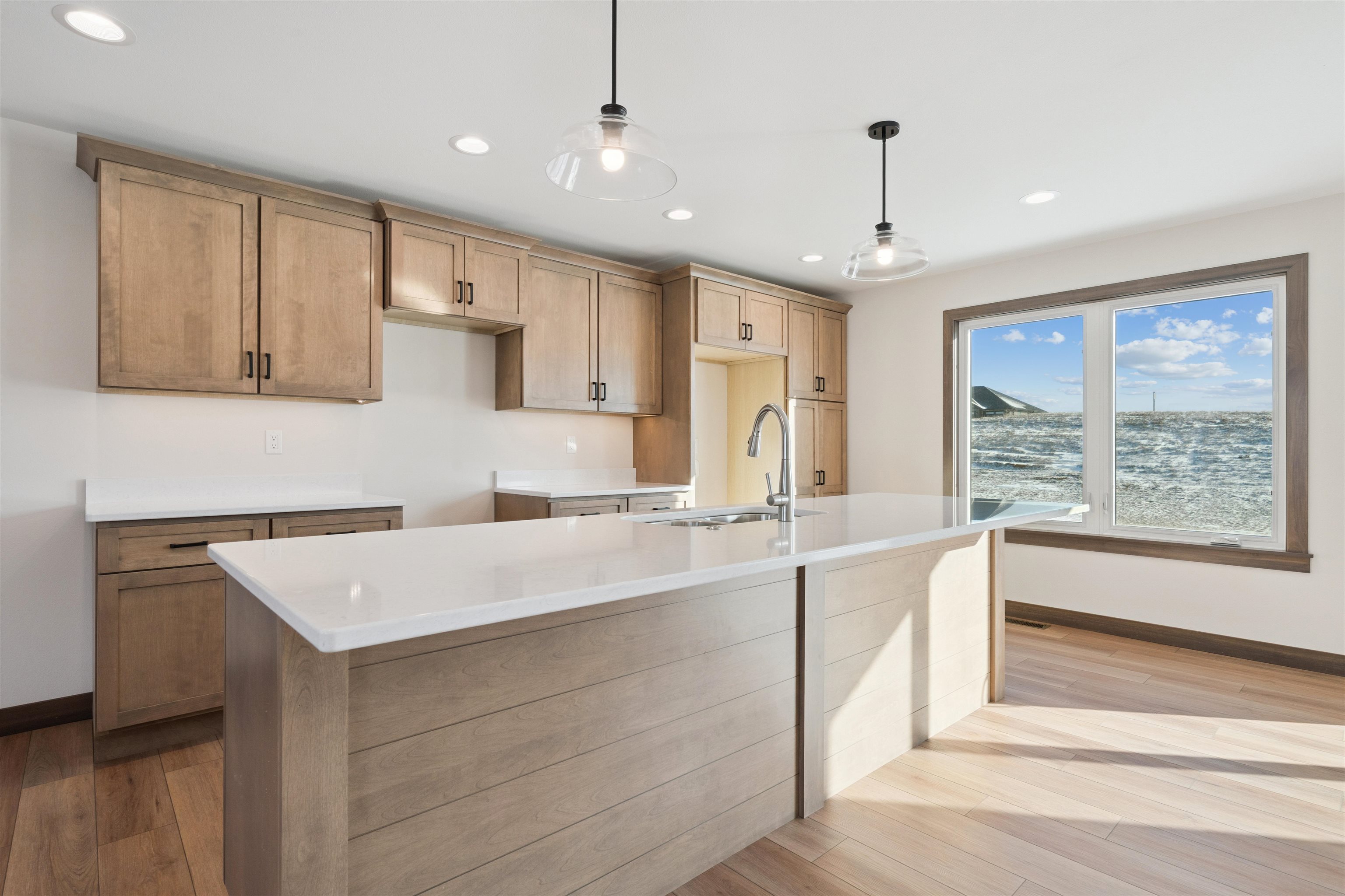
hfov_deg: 93.3
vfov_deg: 70.4
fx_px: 635
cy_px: 448
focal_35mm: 17
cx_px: 672
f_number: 10
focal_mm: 17
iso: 800
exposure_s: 1/250
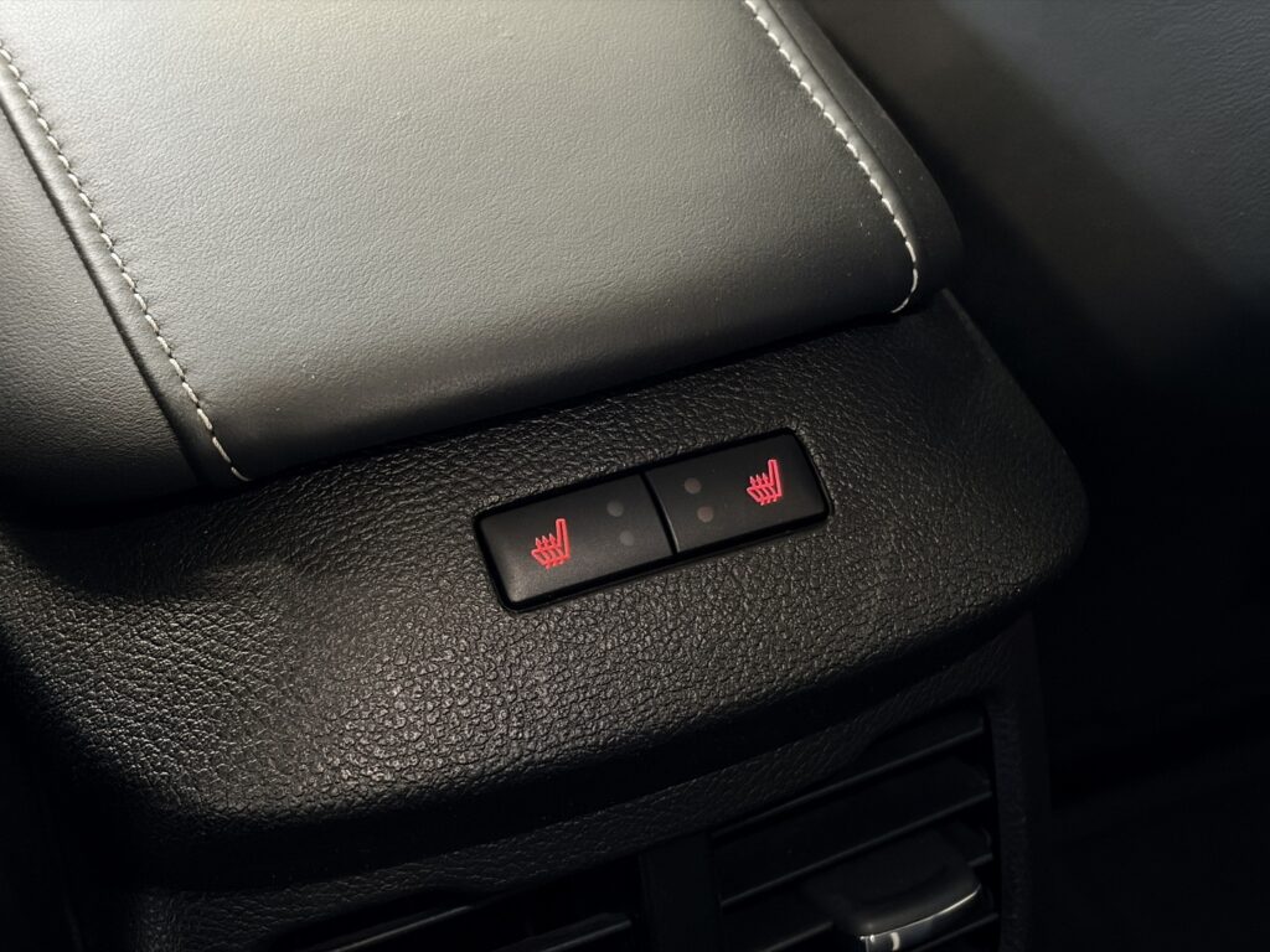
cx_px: 635
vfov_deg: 28.0
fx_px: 1908
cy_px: 476
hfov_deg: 36.8
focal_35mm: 52
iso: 500
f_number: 1.6
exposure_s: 1/17
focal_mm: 5.96
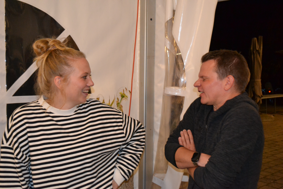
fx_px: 342
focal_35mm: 44
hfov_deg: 45.0
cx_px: 142
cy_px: 94
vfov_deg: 30.8
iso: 2800
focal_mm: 29
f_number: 4.5
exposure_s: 1/60
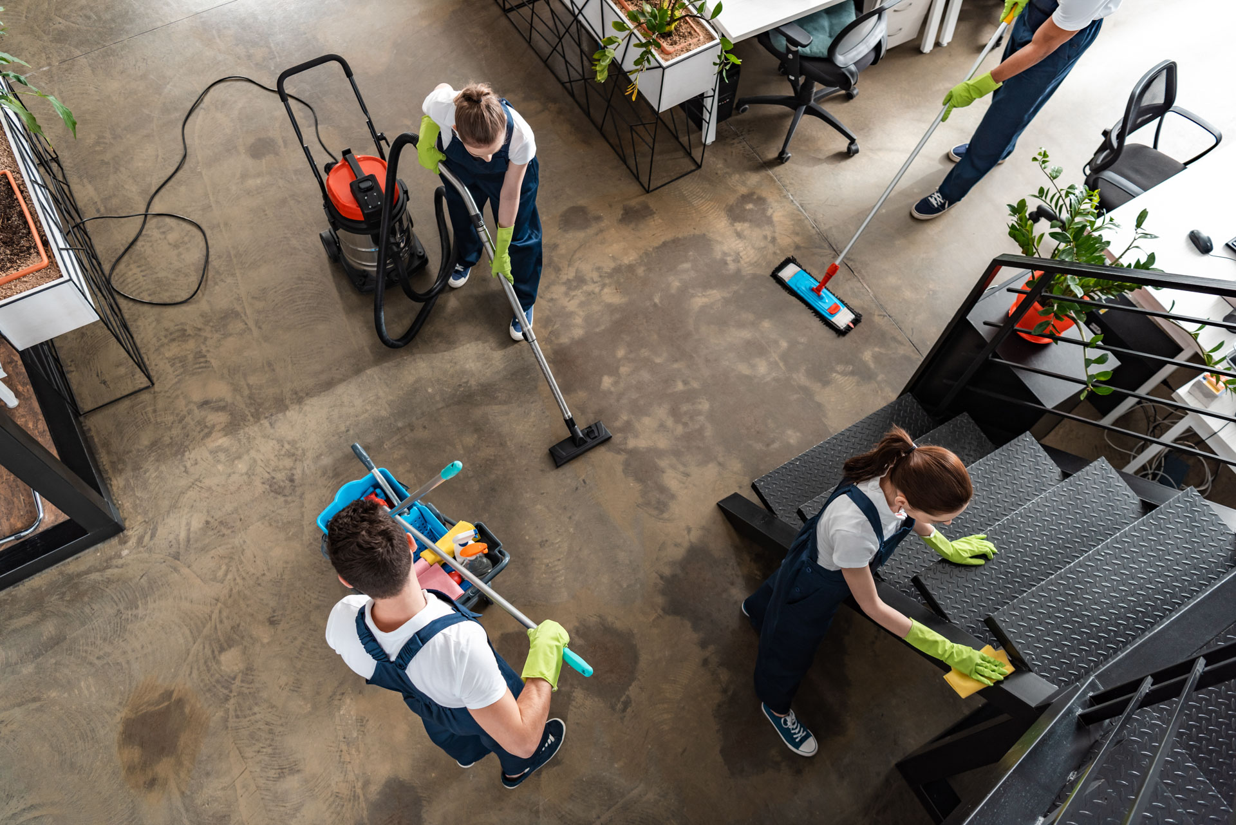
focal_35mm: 30
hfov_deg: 61.9
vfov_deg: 43.6
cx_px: 618
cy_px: 412
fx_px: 1030
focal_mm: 30
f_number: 3.5
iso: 160
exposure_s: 1/200
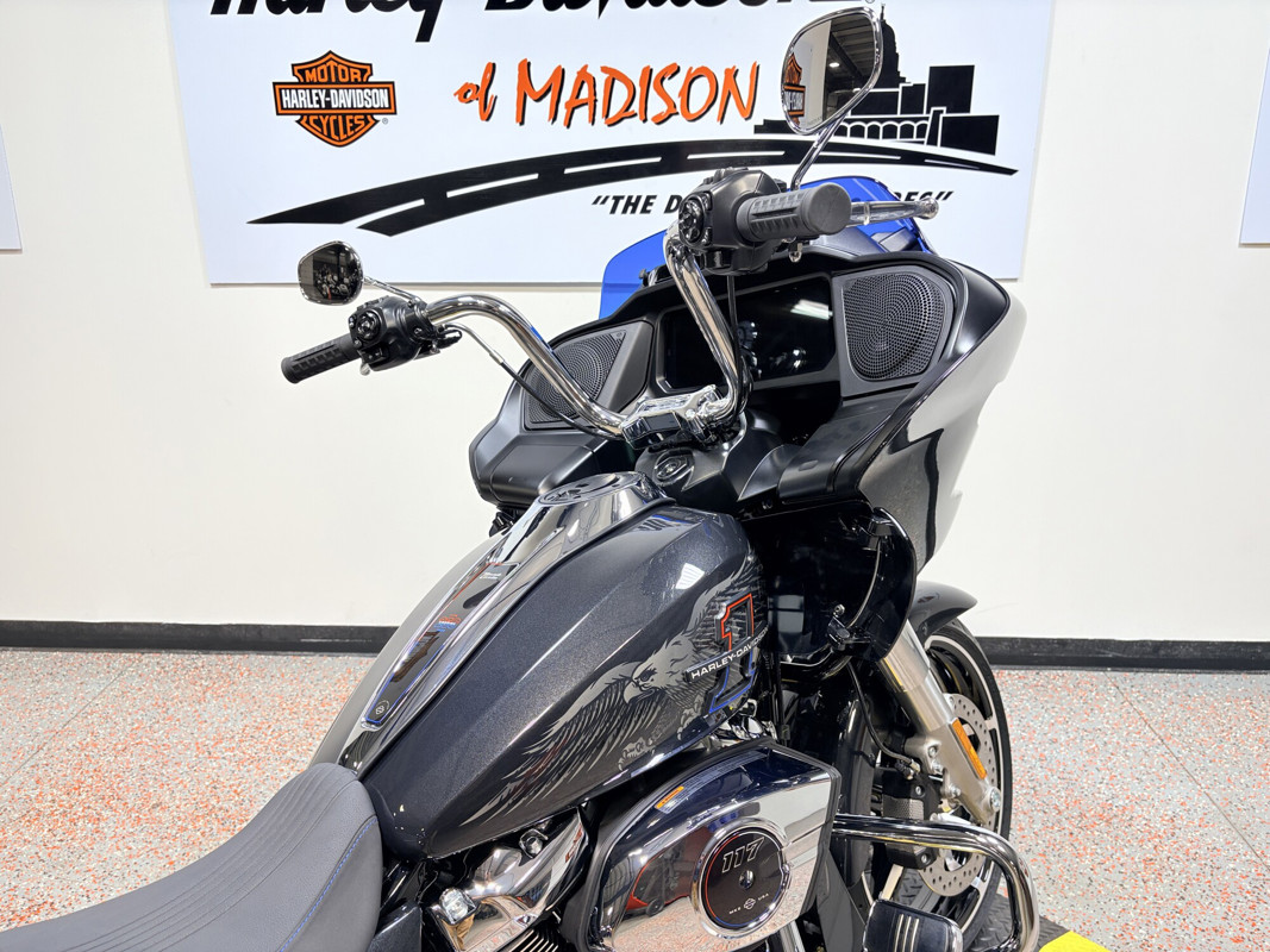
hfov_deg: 67.3
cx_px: 635
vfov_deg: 53.1
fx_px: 954
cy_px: 476
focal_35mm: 26
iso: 50
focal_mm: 5.96
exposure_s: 1/120
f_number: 1.6
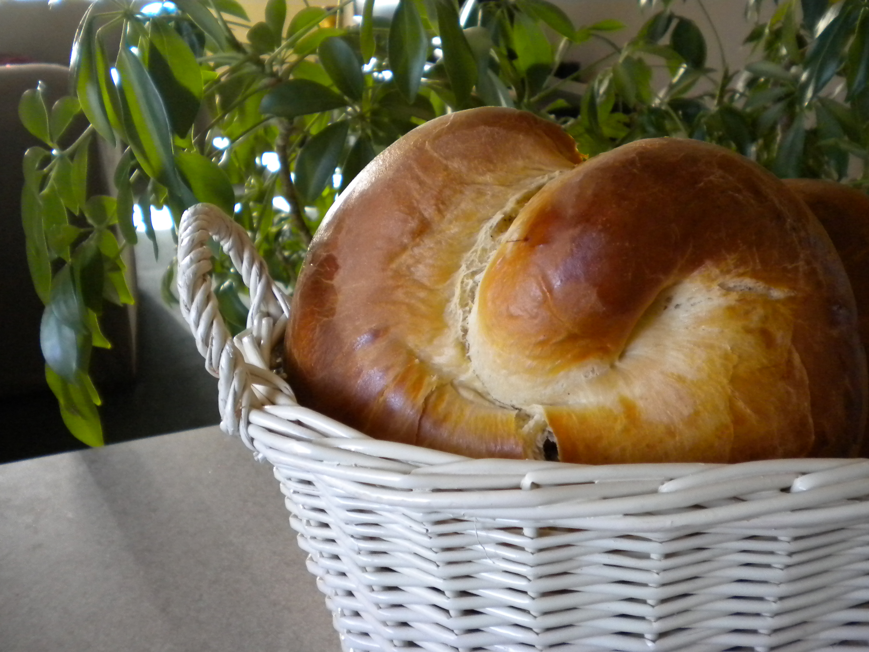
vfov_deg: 40.7
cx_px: 434
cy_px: 326
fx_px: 879
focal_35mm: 35
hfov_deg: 52.6
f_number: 3.1
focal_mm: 6.3
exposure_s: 1/54
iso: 400
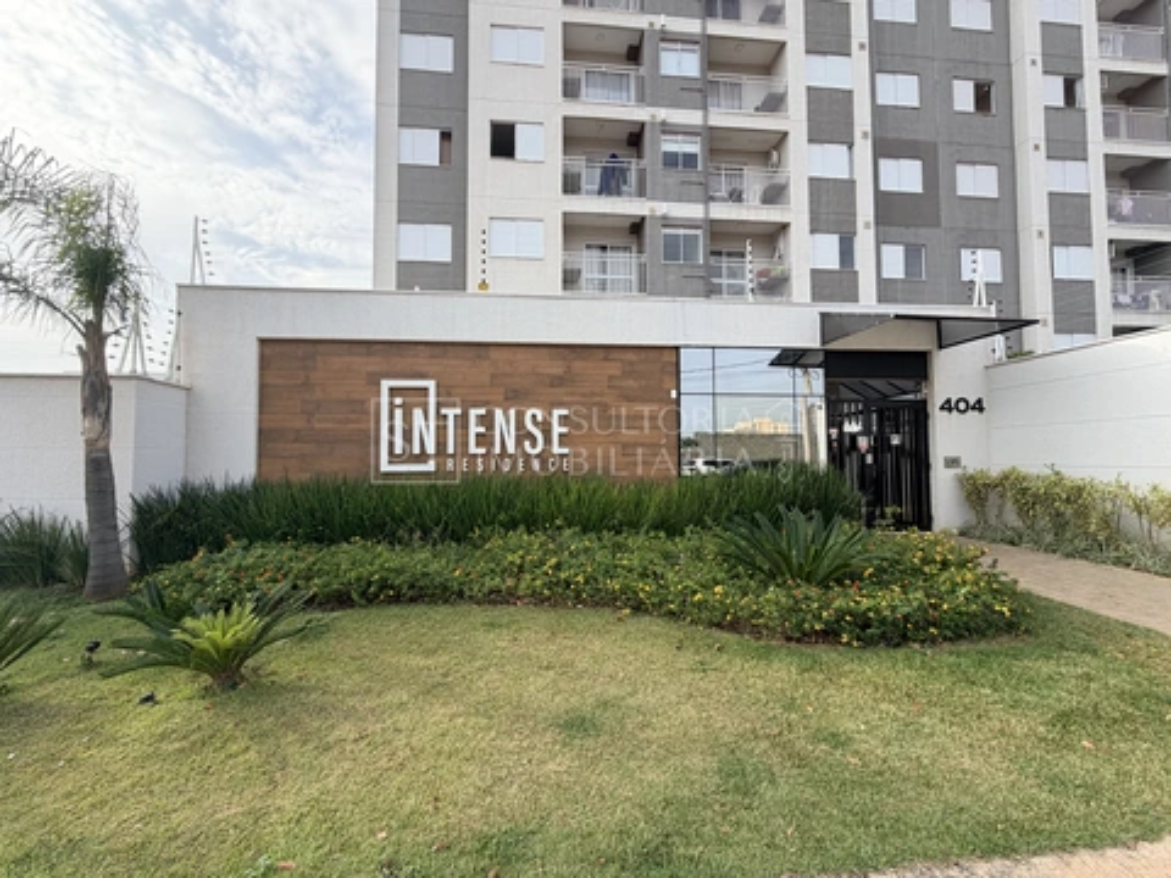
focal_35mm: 14
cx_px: 586
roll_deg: -0.1
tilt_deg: +2.4
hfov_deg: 102.1
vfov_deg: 85.7
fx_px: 474
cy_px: 439
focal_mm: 2.22
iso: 40
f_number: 2.2
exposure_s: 1/579
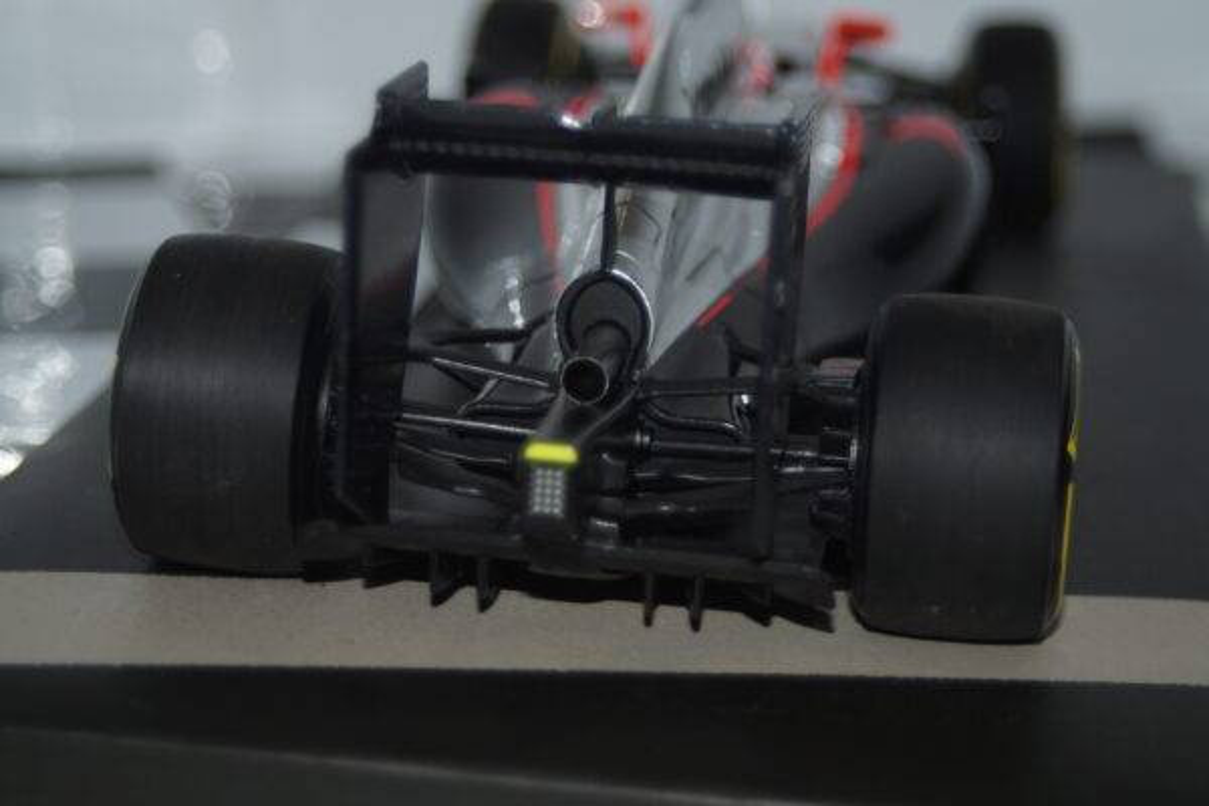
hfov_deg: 22.6
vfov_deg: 15.2
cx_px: 604
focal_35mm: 90
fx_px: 3022
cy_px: 403
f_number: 5.6
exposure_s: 1/60
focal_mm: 60
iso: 200
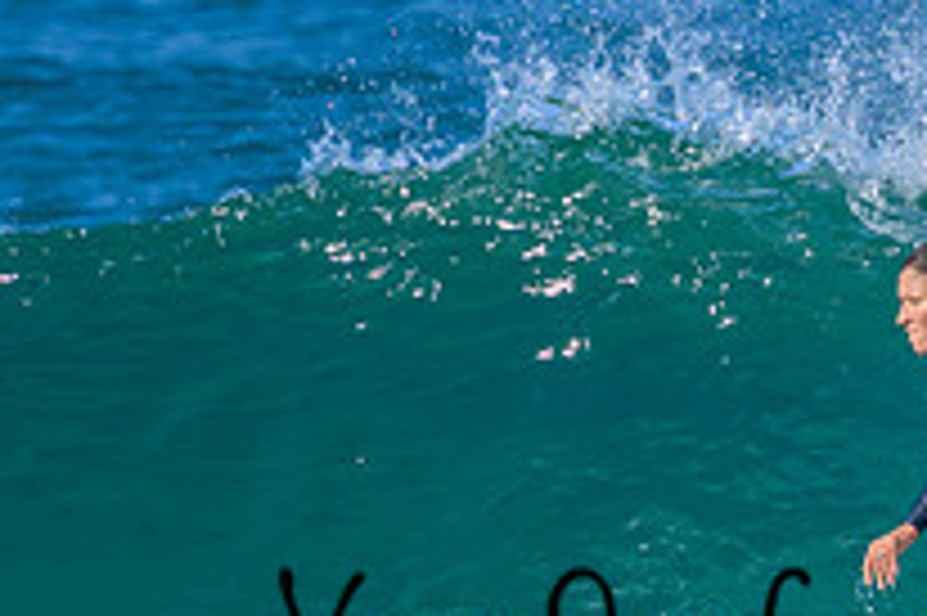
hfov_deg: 0.9
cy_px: 652
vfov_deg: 0.6
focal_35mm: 2173
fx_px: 55909
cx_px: 675
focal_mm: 560
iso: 500
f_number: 8
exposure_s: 1/1600
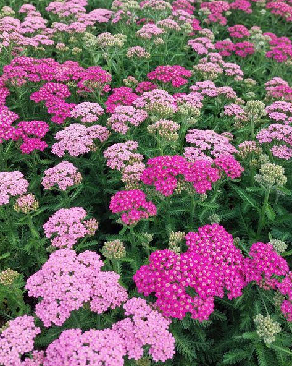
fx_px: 357
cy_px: 163
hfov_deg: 44.5
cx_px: 152
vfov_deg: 54.1
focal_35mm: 33
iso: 25
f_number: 1.8
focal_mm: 5.23
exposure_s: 1/441
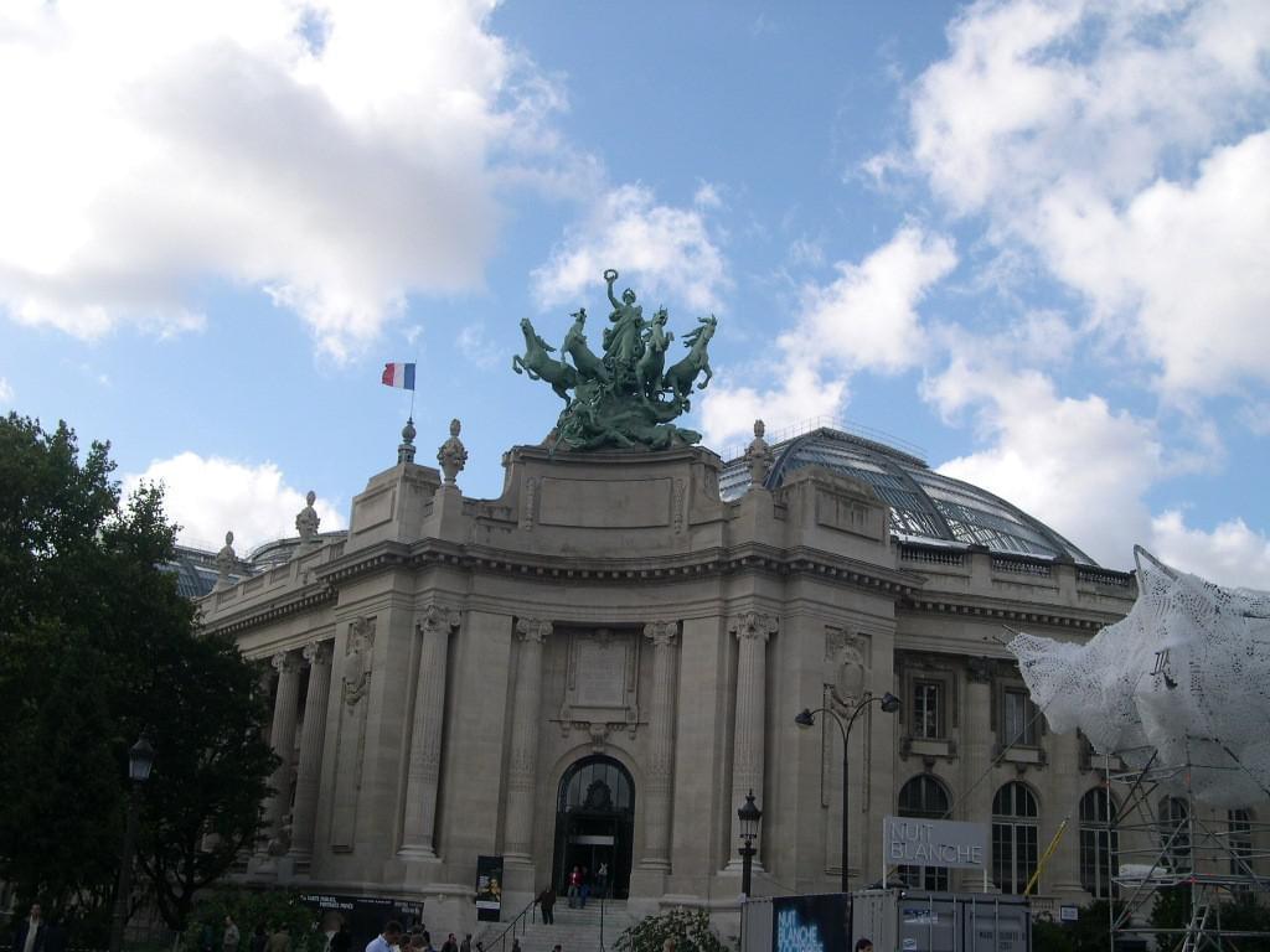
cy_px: 476
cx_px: 635
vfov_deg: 37.7
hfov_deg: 49.0
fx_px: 1394
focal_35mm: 38
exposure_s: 1/173
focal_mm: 8
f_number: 7.6
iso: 100
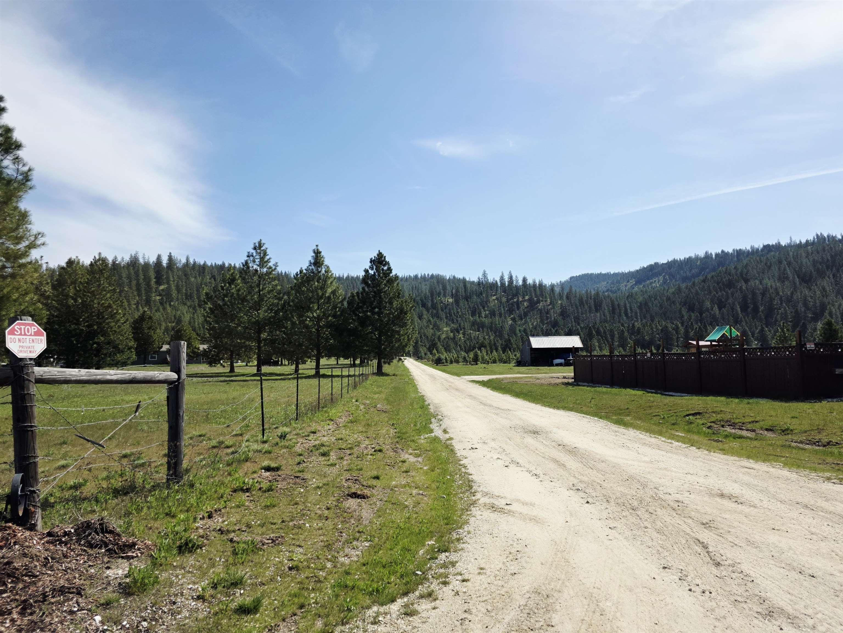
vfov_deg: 58.9
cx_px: 422
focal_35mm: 23
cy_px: 316
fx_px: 560
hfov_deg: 73.9
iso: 64
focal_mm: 6.3
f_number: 1.7
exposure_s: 1/10000
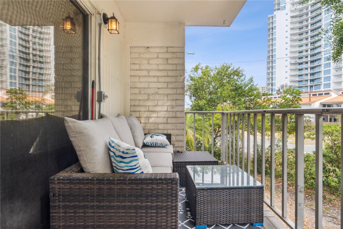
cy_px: 114
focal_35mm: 16
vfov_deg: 72.0
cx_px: 172
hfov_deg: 95.0
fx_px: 157
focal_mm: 11
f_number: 7.1
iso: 250
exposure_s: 1/60
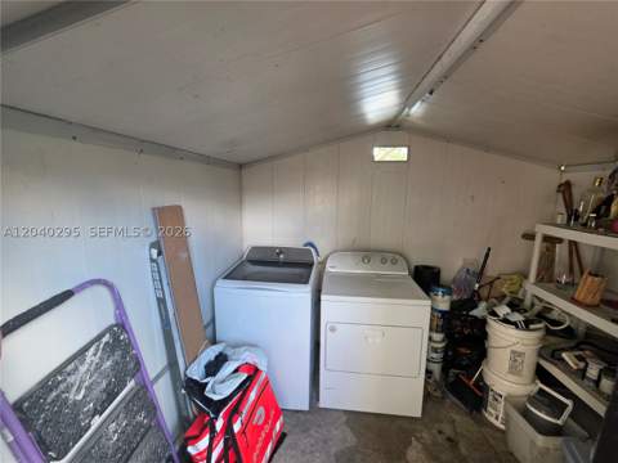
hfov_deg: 106.2
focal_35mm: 13
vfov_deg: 89.9
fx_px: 232
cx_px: 309
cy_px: 232
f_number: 1.9
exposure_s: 1/240
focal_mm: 2.2
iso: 400
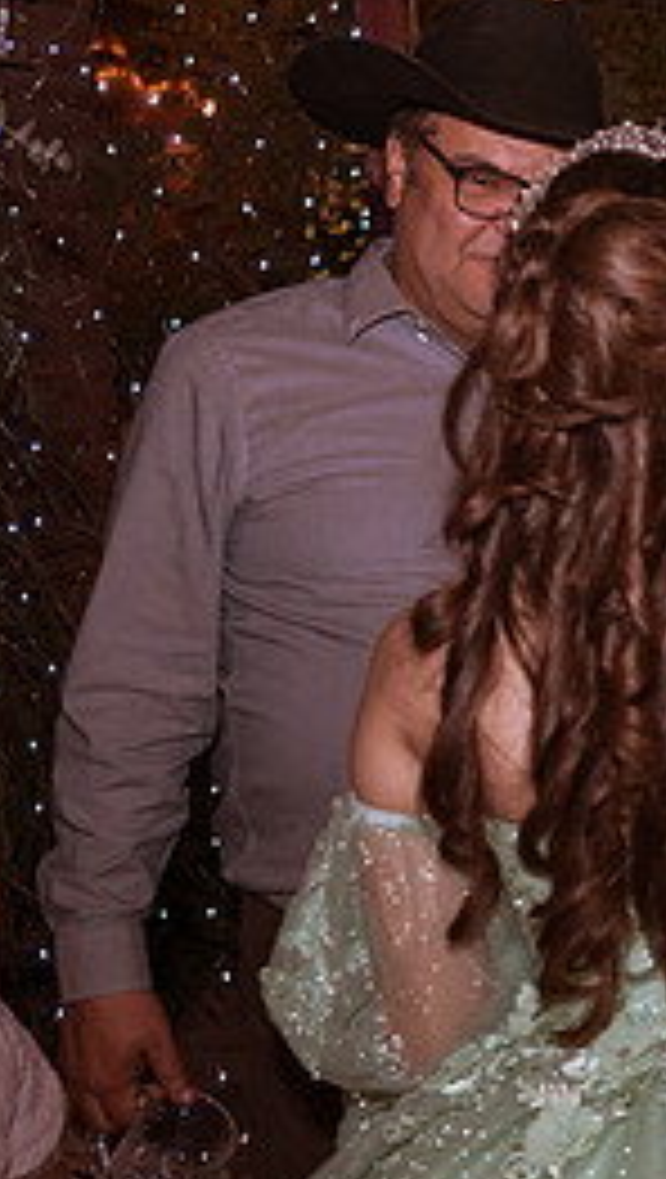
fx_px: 2535
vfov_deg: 26.2
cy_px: 526
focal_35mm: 81
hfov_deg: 13.3
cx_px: 1256
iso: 1600
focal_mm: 35
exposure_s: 1/100
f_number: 3.5
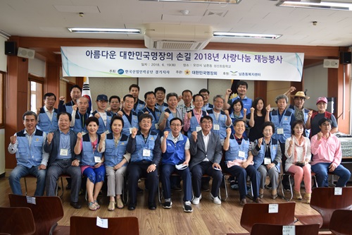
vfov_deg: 39.9
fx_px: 323
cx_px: 176
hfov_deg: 57.2
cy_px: 118
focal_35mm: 33
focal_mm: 22
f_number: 4.5
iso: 400
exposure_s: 1/80
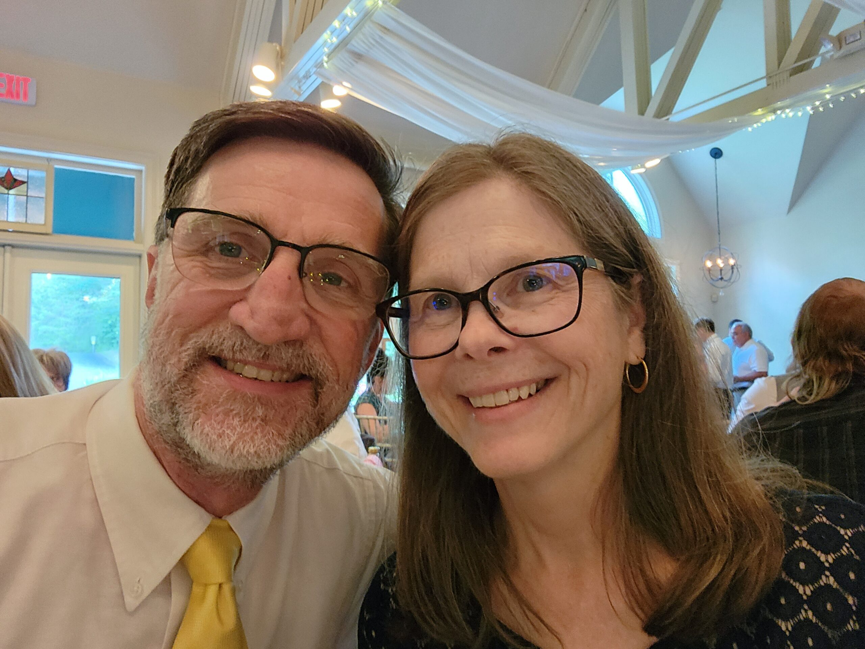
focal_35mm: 25
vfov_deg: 54.9
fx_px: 625
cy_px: 324
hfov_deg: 69.4
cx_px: 432
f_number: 2.2
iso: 800
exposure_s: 1/33
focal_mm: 3.3
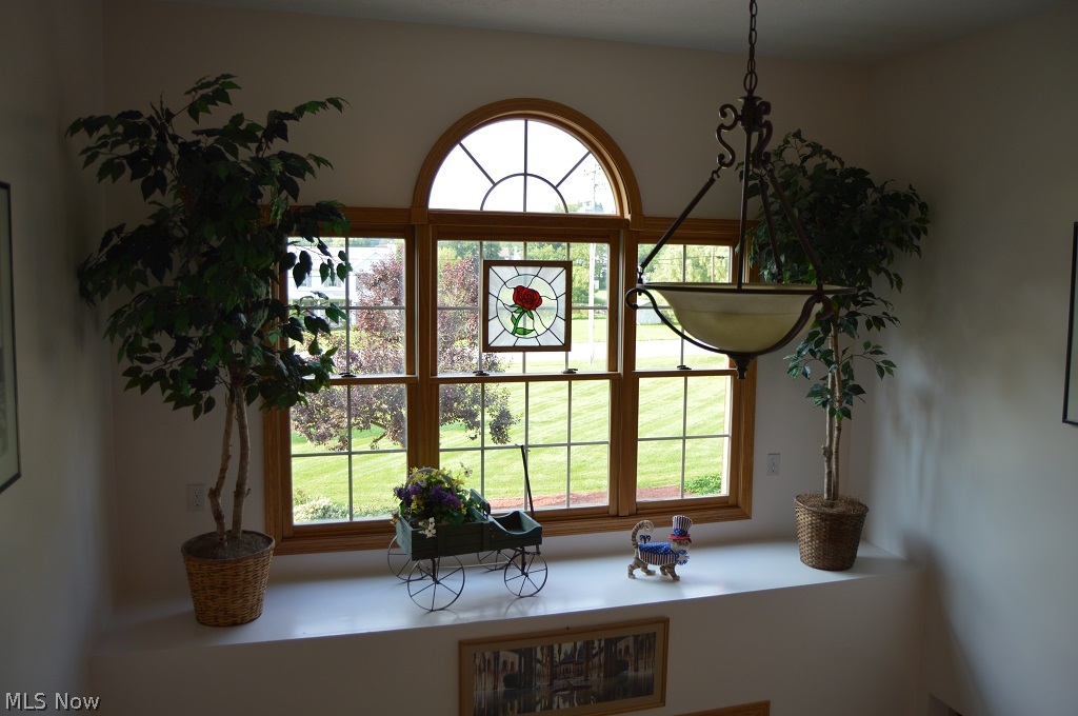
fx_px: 807
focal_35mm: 27
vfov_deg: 47.8
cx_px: 539
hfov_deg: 67.4
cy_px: 358
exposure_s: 1/125
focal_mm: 18
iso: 160
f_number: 3.5
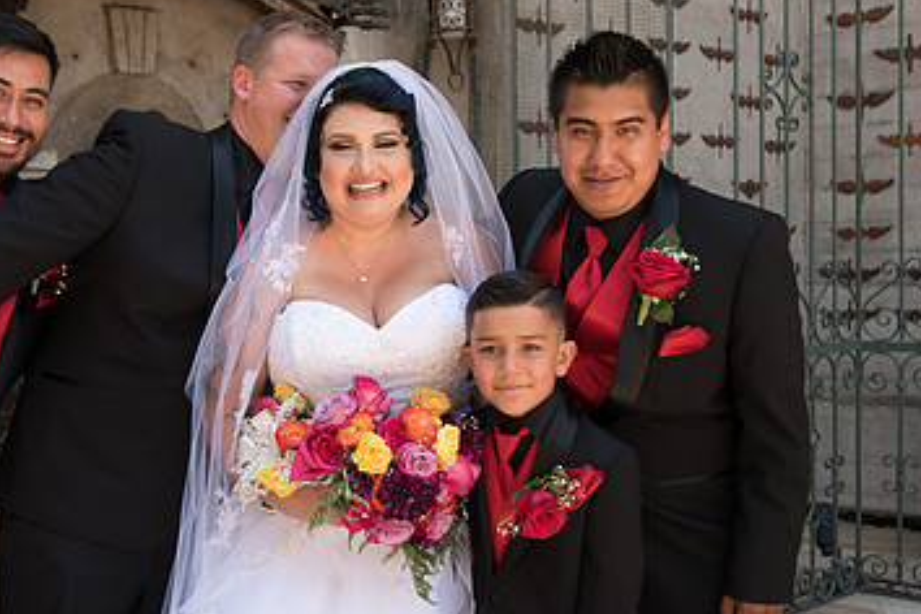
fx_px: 1509
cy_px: 308
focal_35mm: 59
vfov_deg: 23.0
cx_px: 354
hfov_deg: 33.8
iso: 100
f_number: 4.5
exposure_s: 1/100
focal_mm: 36
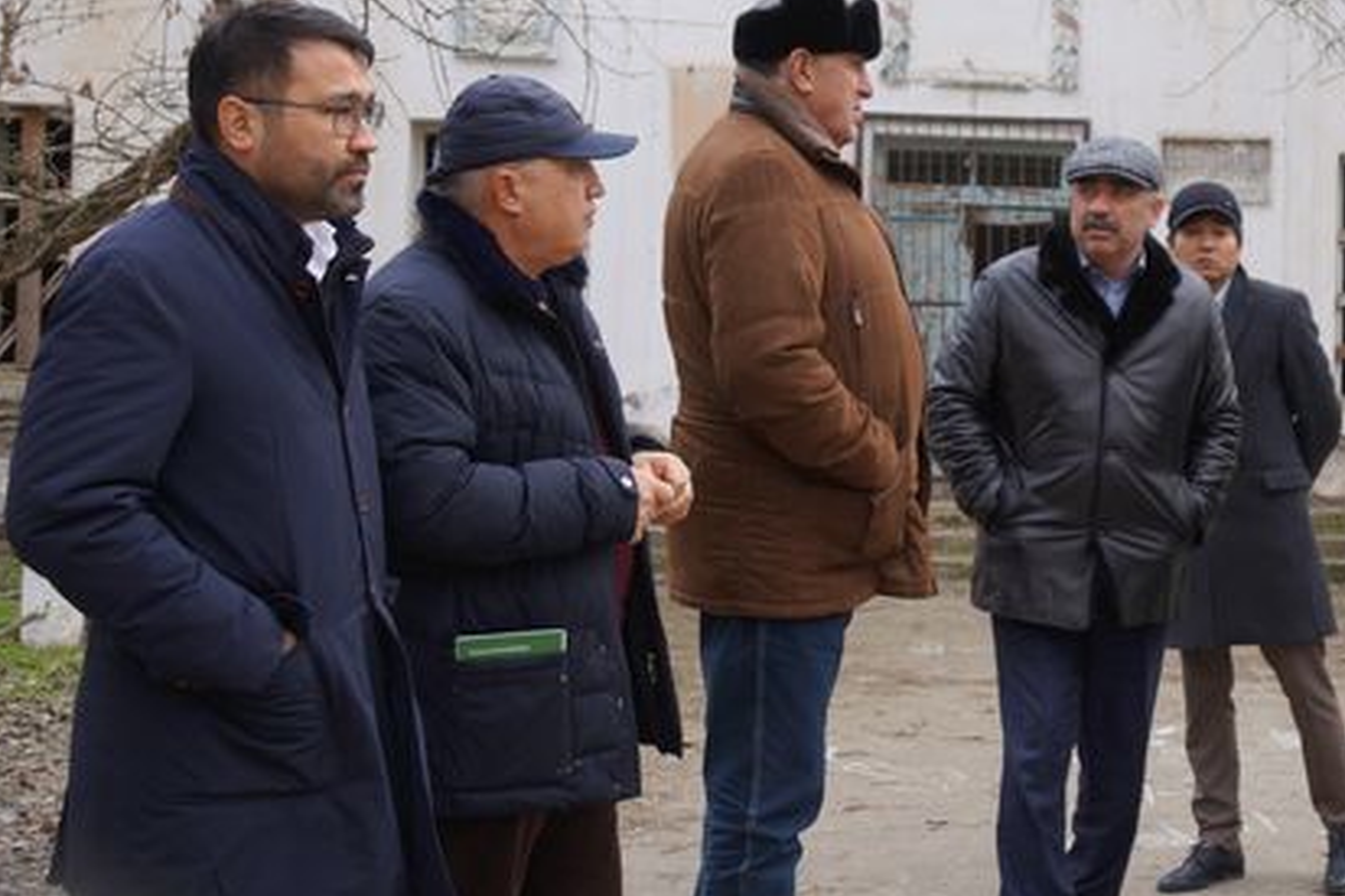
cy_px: 314
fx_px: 2390
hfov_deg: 30.3
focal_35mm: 64
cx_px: 1156
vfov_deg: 21.2
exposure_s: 1/160
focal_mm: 22
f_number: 4
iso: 125
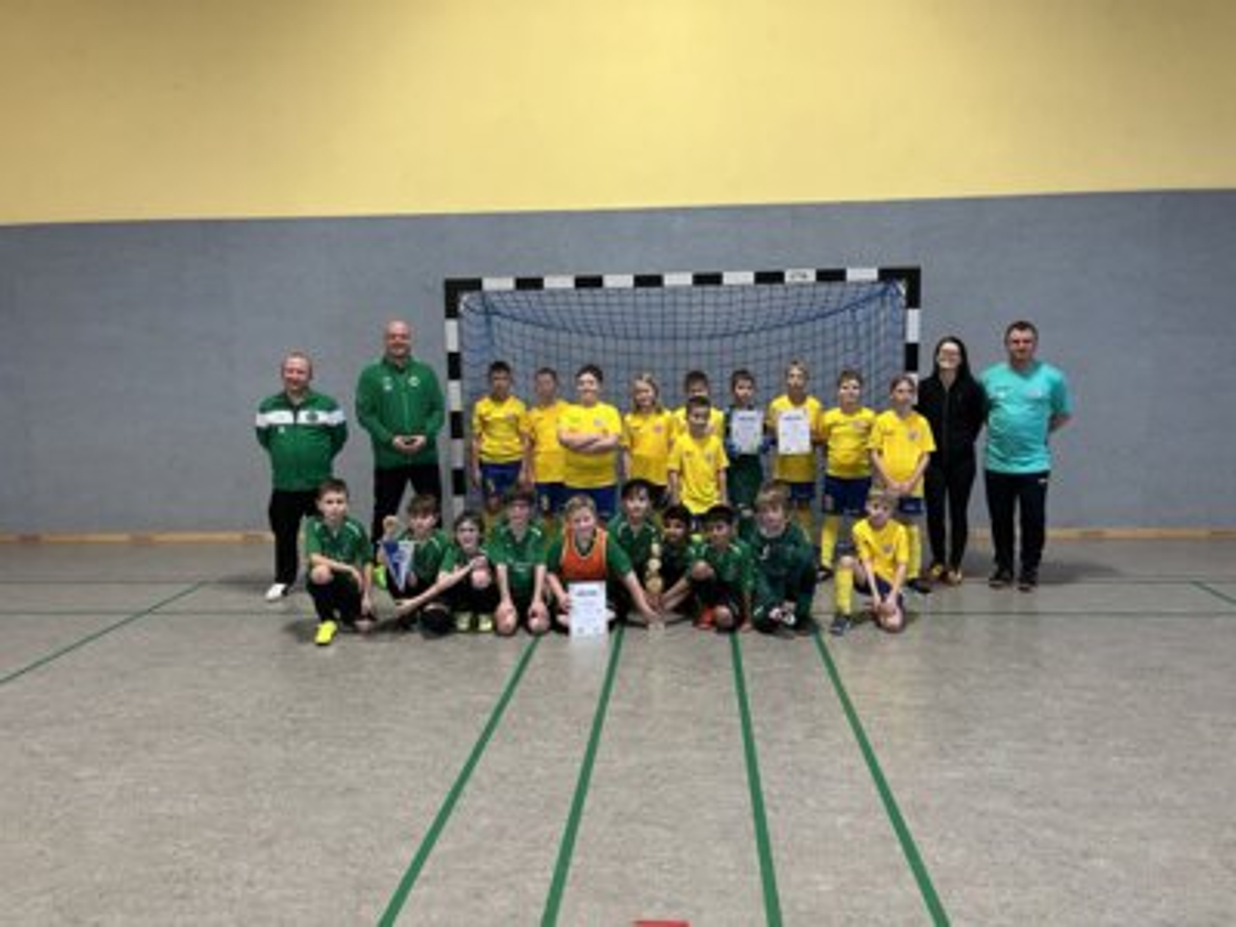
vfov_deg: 53.1
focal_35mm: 26
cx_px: 618
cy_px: 464
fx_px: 928
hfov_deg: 67.3
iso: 250
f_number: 1.6
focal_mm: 5.1
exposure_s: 1/50
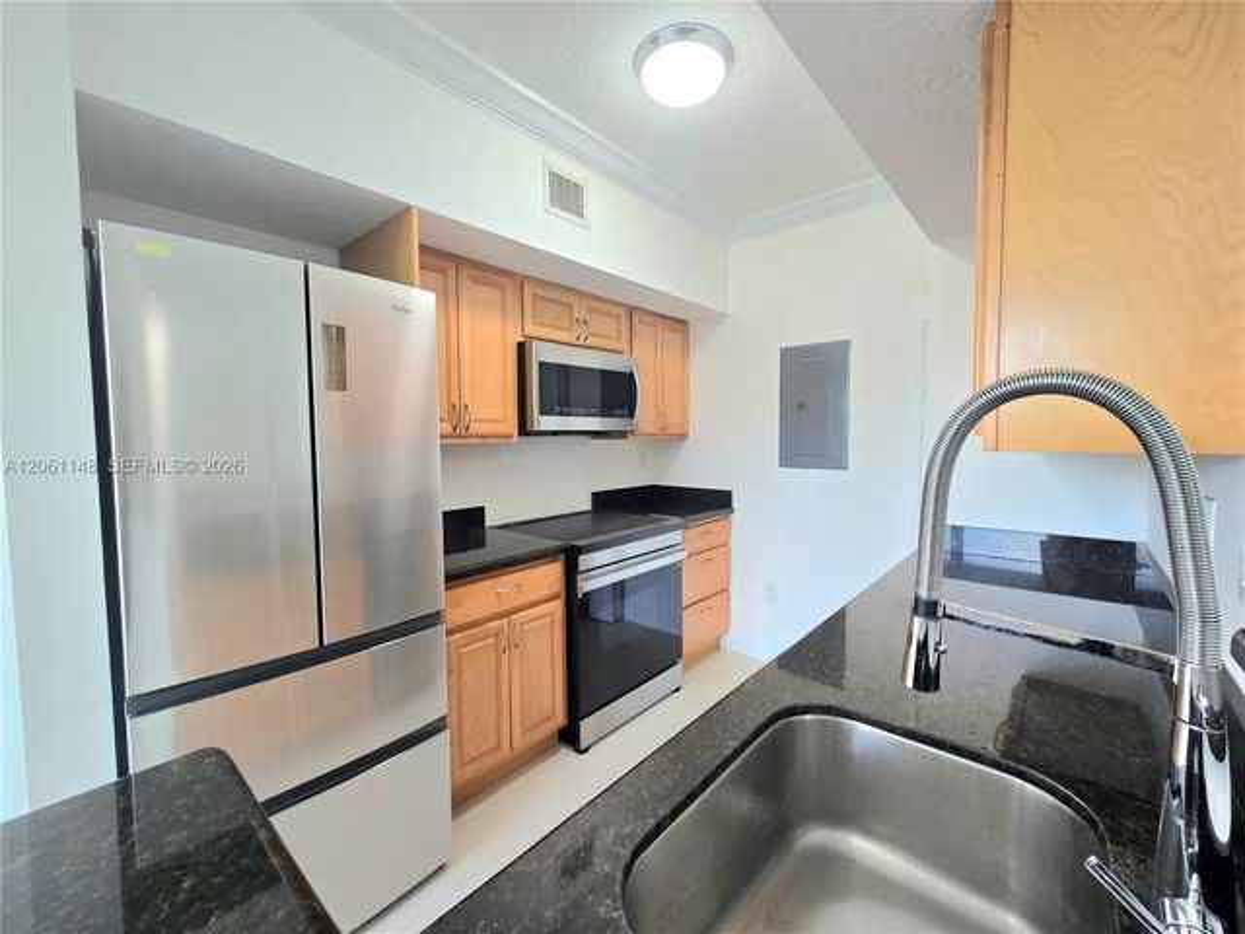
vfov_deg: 89.9
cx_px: 622
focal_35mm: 13
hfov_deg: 106.2
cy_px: 467
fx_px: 468
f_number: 2.2
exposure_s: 1/60.2
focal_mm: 2.2
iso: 125
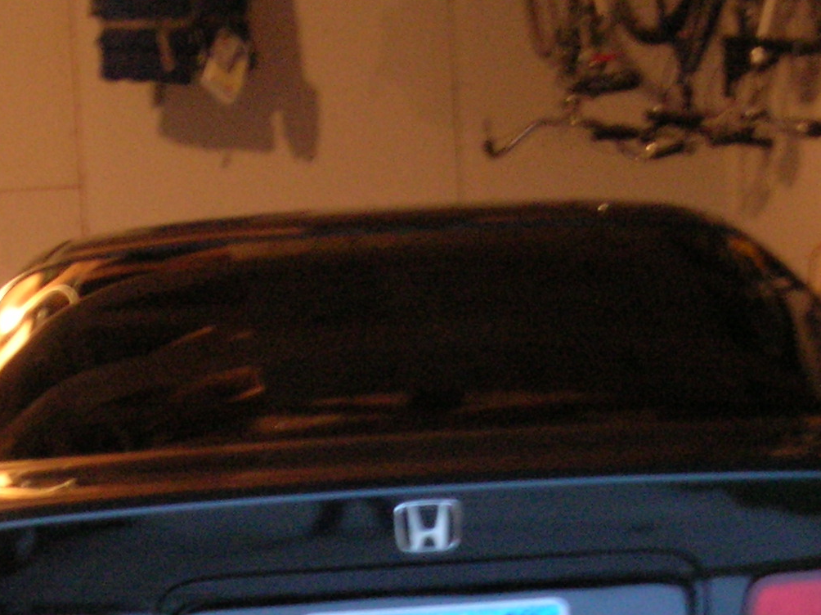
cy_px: 675
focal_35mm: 123
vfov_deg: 11.9
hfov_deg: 16.0
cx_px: 318
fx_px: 2916
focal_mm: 9
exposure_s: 1/3.1
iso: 200
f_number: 3.4
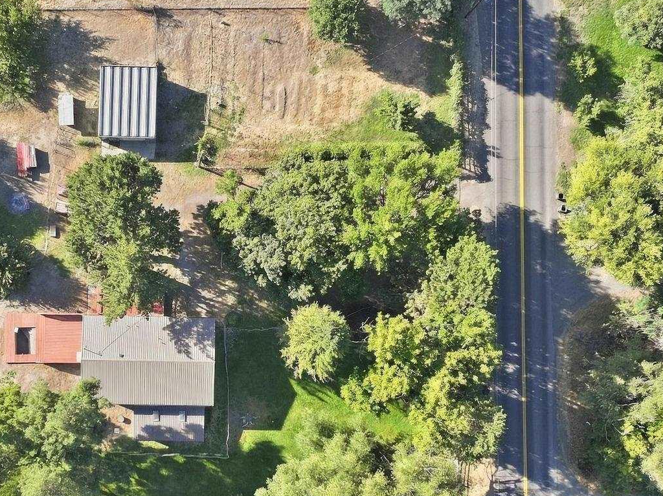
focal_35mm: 48
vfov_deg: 30.0
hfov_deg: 38.8
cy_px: 334
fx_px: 919
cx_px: 179
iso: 100
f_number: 2.8
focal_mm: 12.3
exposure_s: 1/640
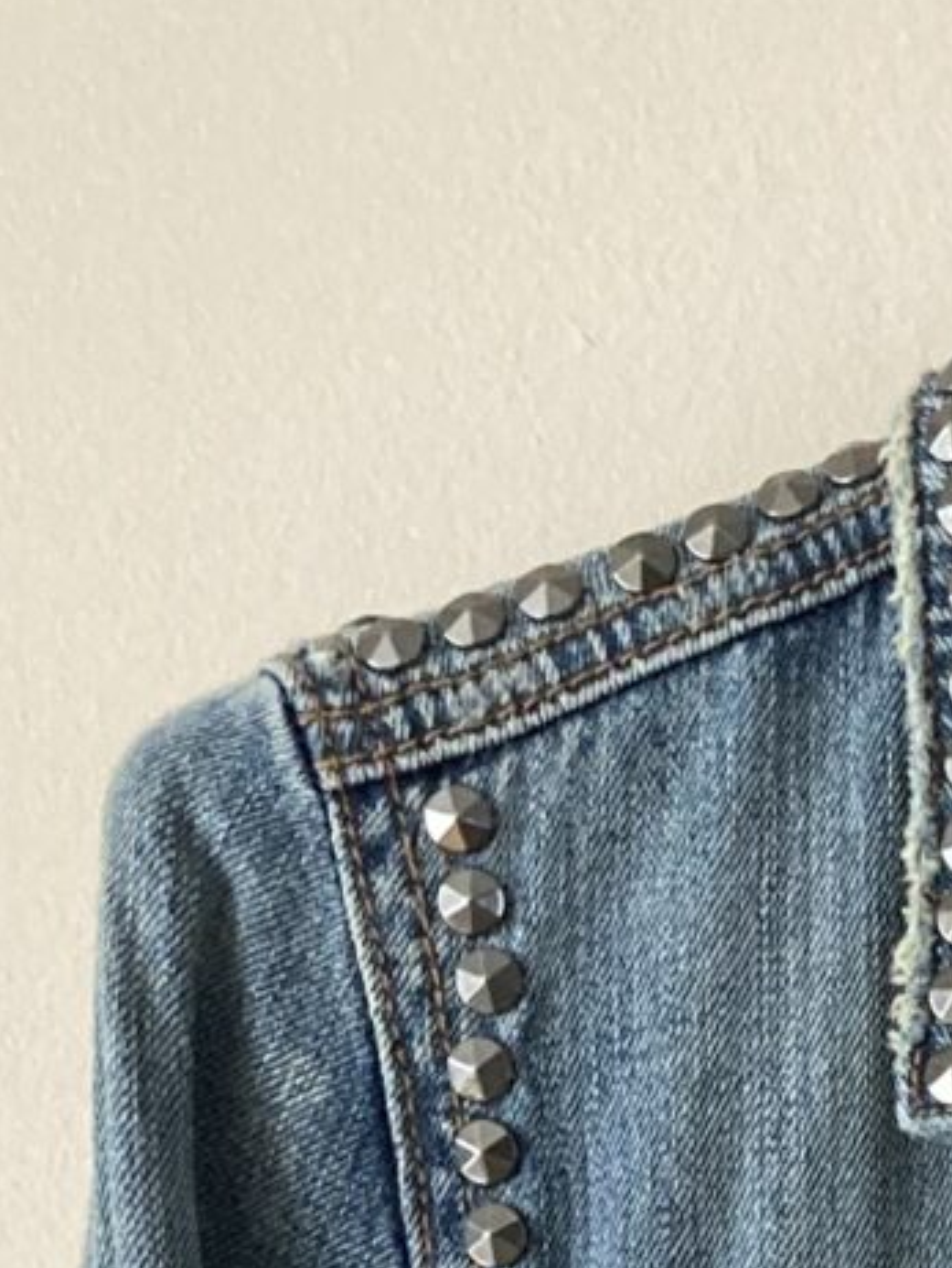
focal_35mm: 124
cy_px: 2086
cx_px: 1811
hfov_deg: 11.0
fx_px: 4543
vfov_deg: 14.5
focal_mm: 3.99
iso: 160
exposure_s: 1/60
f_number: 1.8
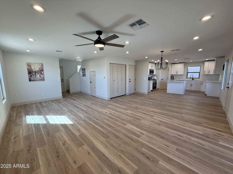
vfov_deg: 85.7
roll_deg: +0.1
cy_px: 87
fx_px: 94
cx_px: 116
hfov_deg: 102.1
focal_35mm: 14
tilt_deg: -7.1
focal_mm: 2.22
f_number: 2.2
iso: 80
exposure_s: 1/120
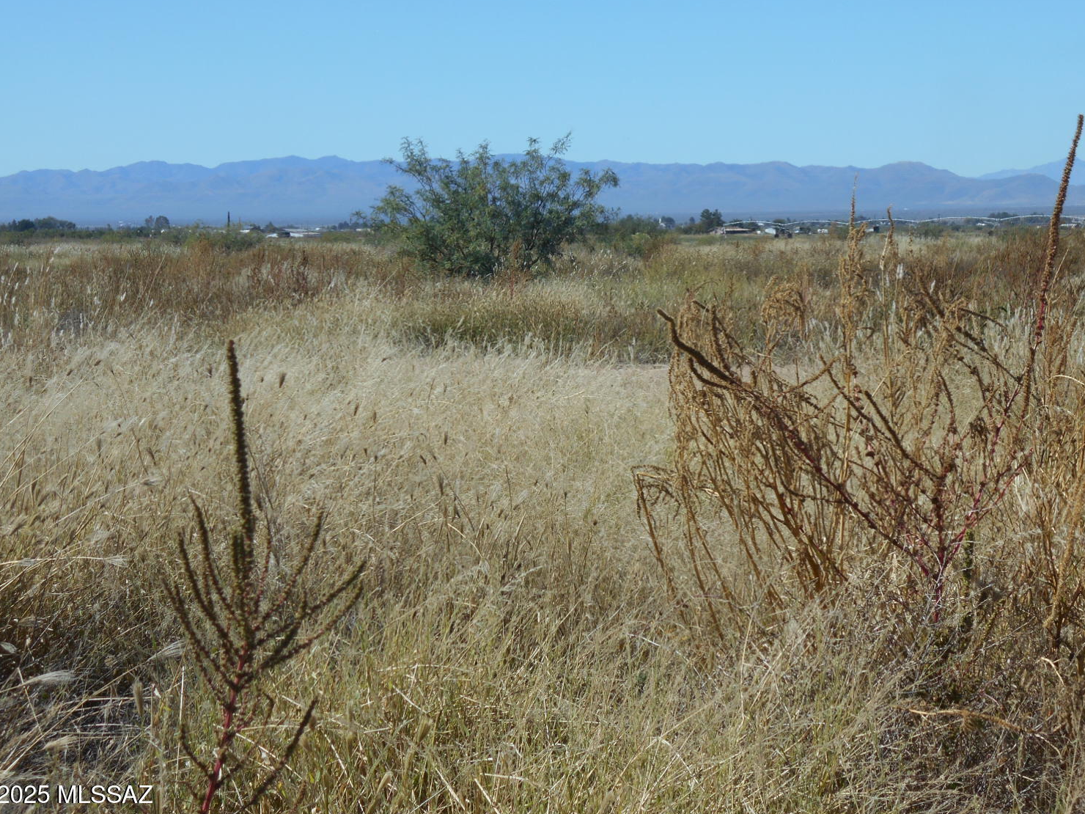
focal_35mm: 93
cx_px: 561
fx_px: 2915
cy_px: 394
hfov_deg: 21.1
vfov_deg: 15.9
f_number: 6.3
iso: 80
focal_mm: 15.4
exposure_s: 1/500
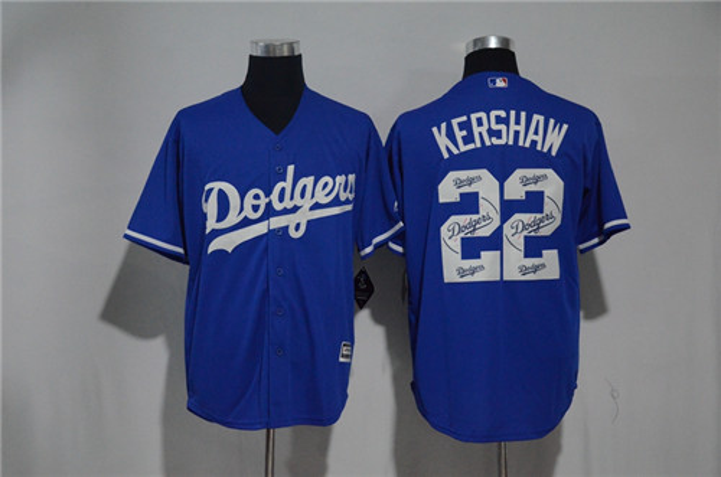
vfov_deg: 21.5
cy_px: 238
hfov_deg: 32.0
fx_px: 1259
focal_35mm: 63
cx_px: 360
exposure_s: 1/80
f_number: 4.5
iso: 4000
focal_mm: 42
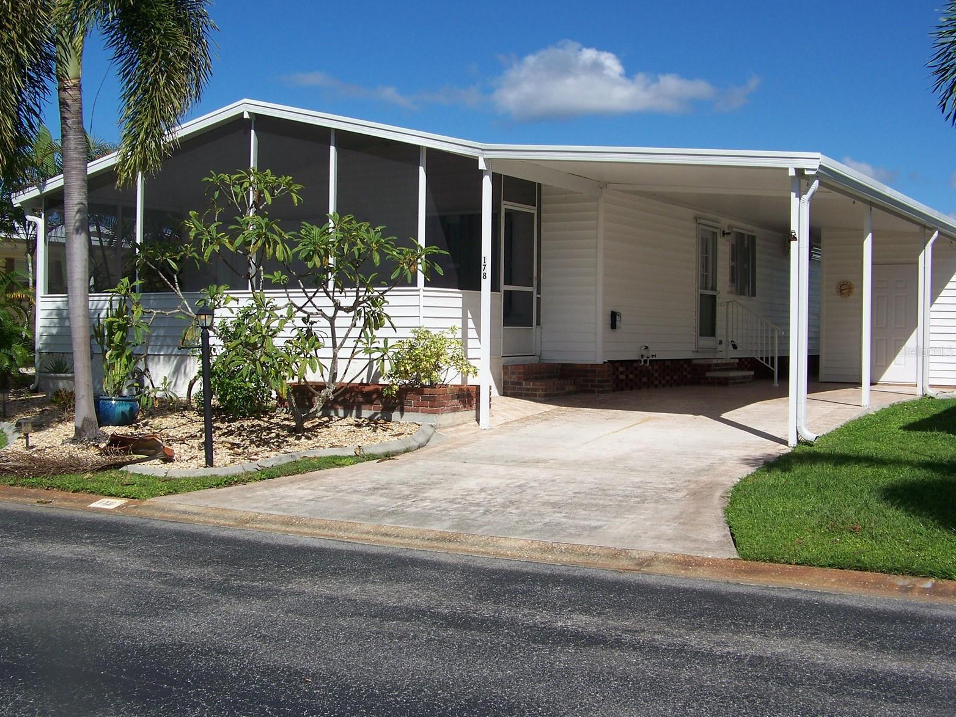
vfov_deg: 32.9
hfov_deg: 42.9
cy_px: 351
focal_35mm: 44
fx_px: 1215
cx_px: 468
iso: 64
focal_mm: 6.75
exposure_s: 1/800
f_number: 4
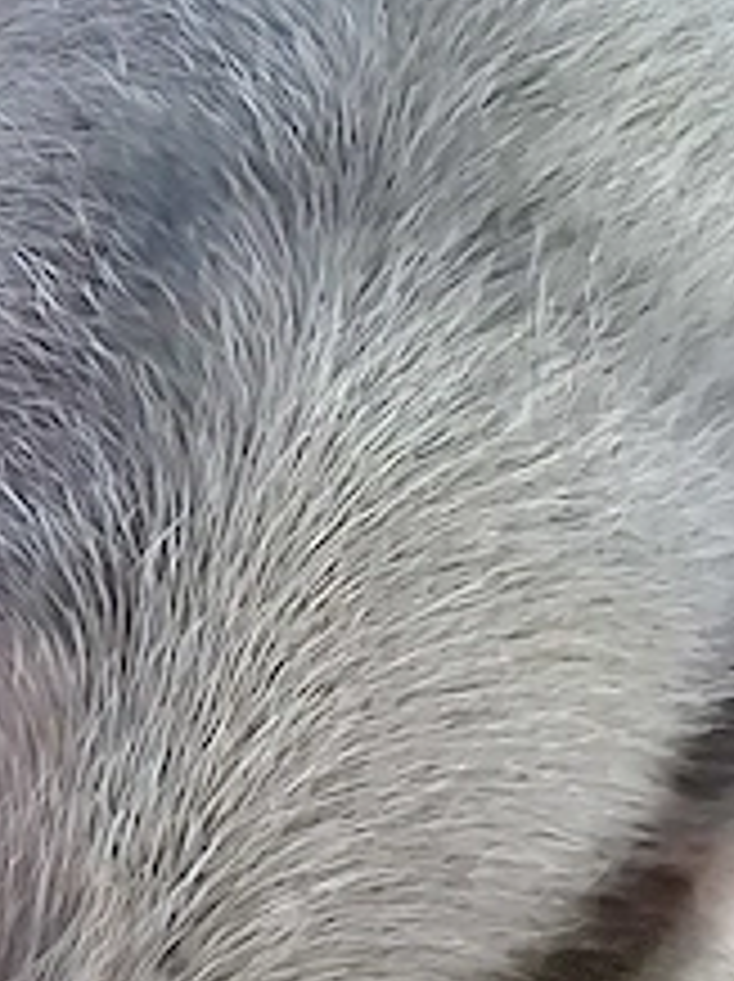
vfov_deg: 14.0
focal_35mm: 141
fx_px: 3994
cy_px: 554
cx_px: -1108
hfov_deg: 9.3
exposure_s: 1/100
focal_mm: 5.54
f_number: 1.8
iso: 200
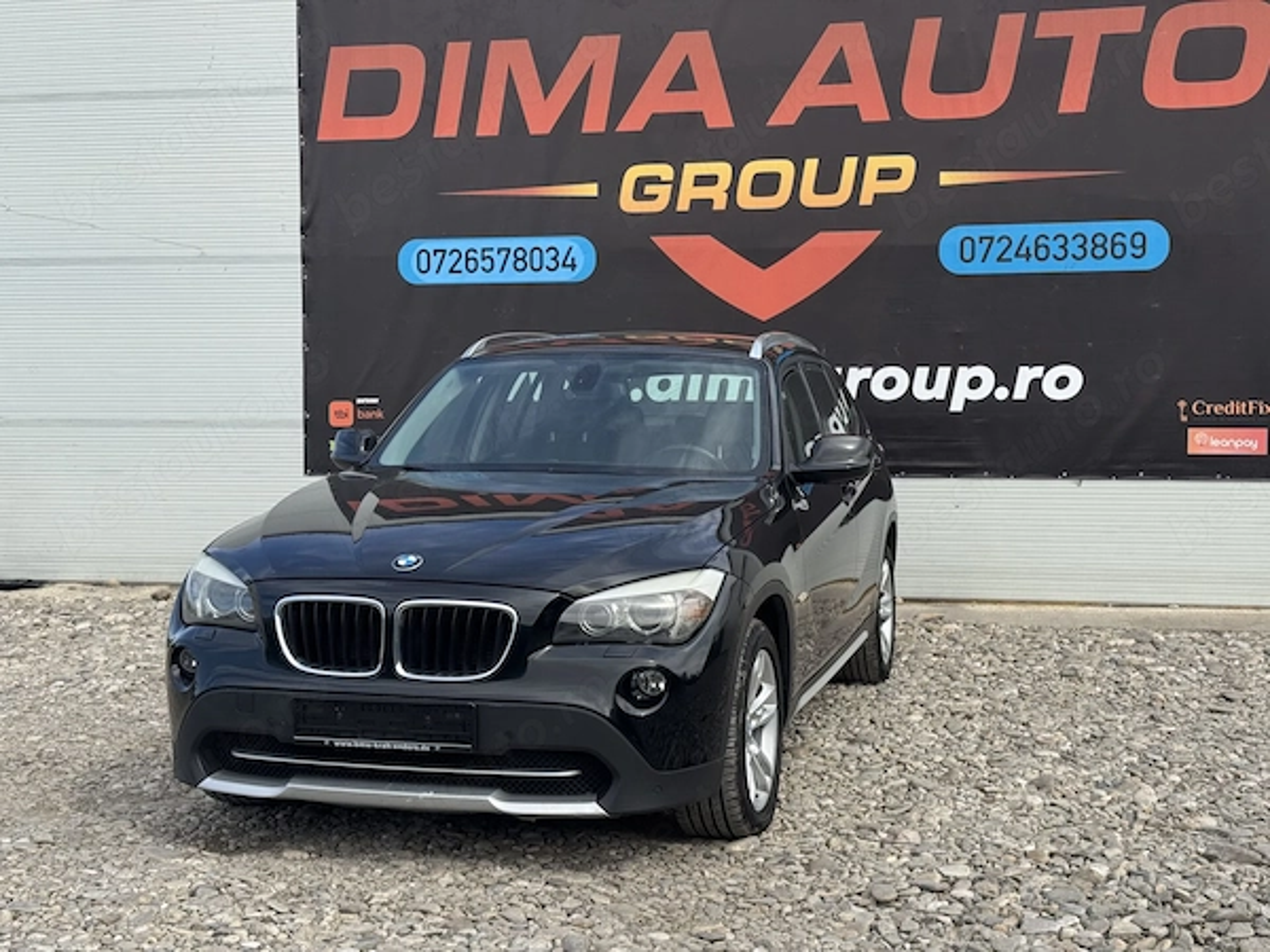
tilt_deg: -1.7
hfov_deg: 39.7
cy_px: 476
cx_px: 635
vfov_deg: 30.3
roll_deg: +0.5
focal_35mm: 48
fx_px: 1761
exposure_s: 1/1984
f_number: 1.78
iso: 64
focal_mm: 6.76
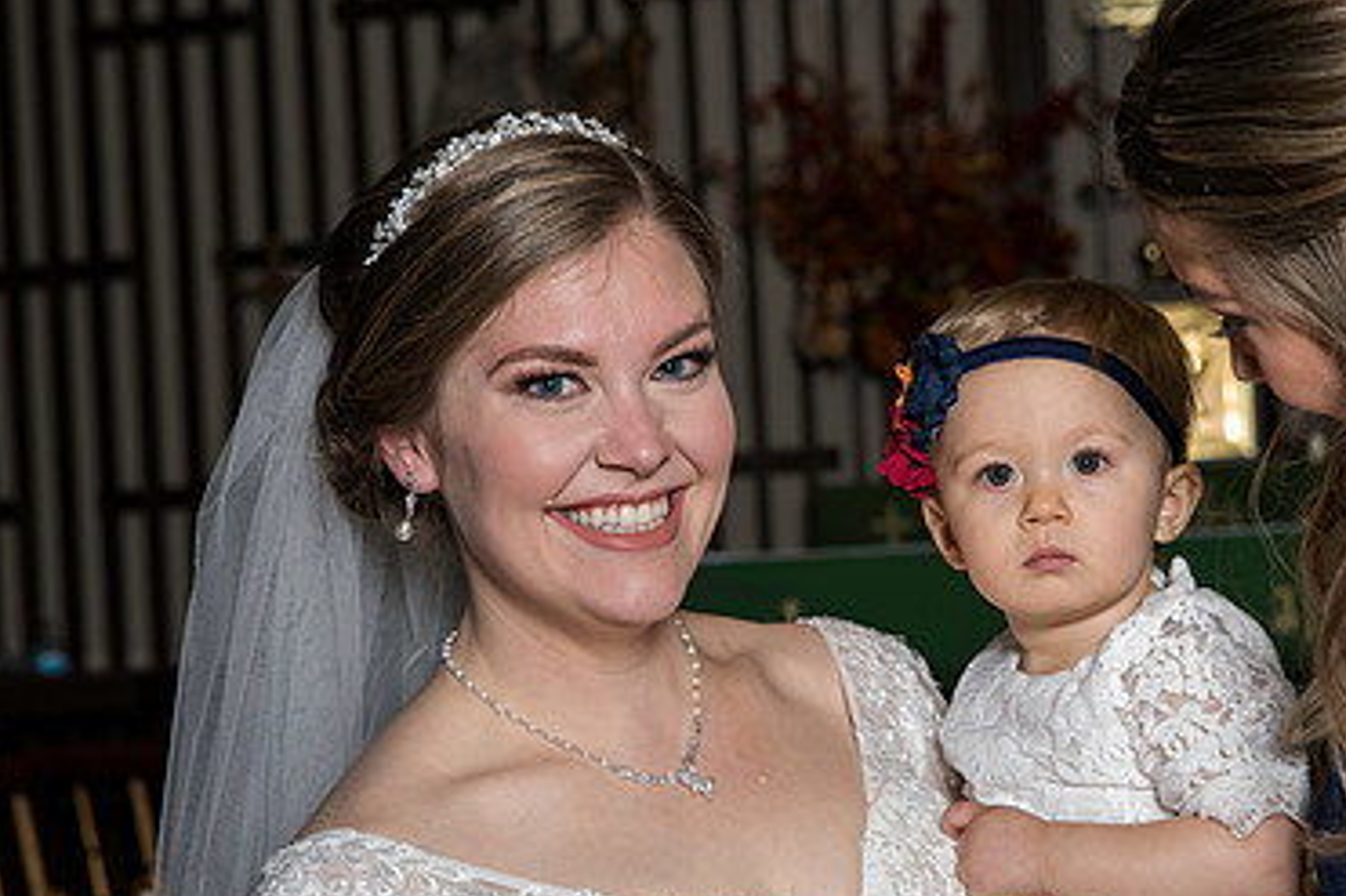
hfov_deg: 16.1
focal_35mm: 127
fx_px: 4746
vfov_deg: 10.8
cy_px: 518
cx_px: 841
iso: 800
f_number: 6.3
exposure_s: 1/160
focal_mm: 70
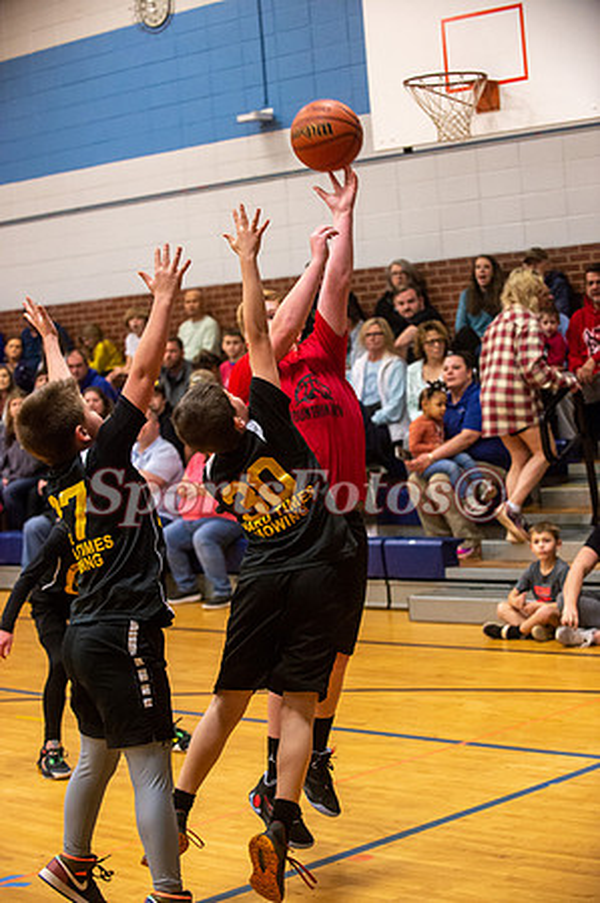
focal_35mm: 78
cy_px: 452
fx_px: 1954
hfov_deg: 17.5
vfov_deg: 26.0
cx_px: 300
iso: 5000
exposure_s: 1/500
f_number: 4
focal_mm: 78
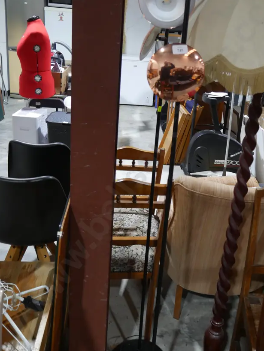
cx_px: 163
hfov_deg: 40.5
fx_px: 356
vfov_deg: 52.3
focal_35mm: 35
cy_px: 141
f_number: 3.5
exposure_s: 1/60
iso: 400
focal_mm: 14
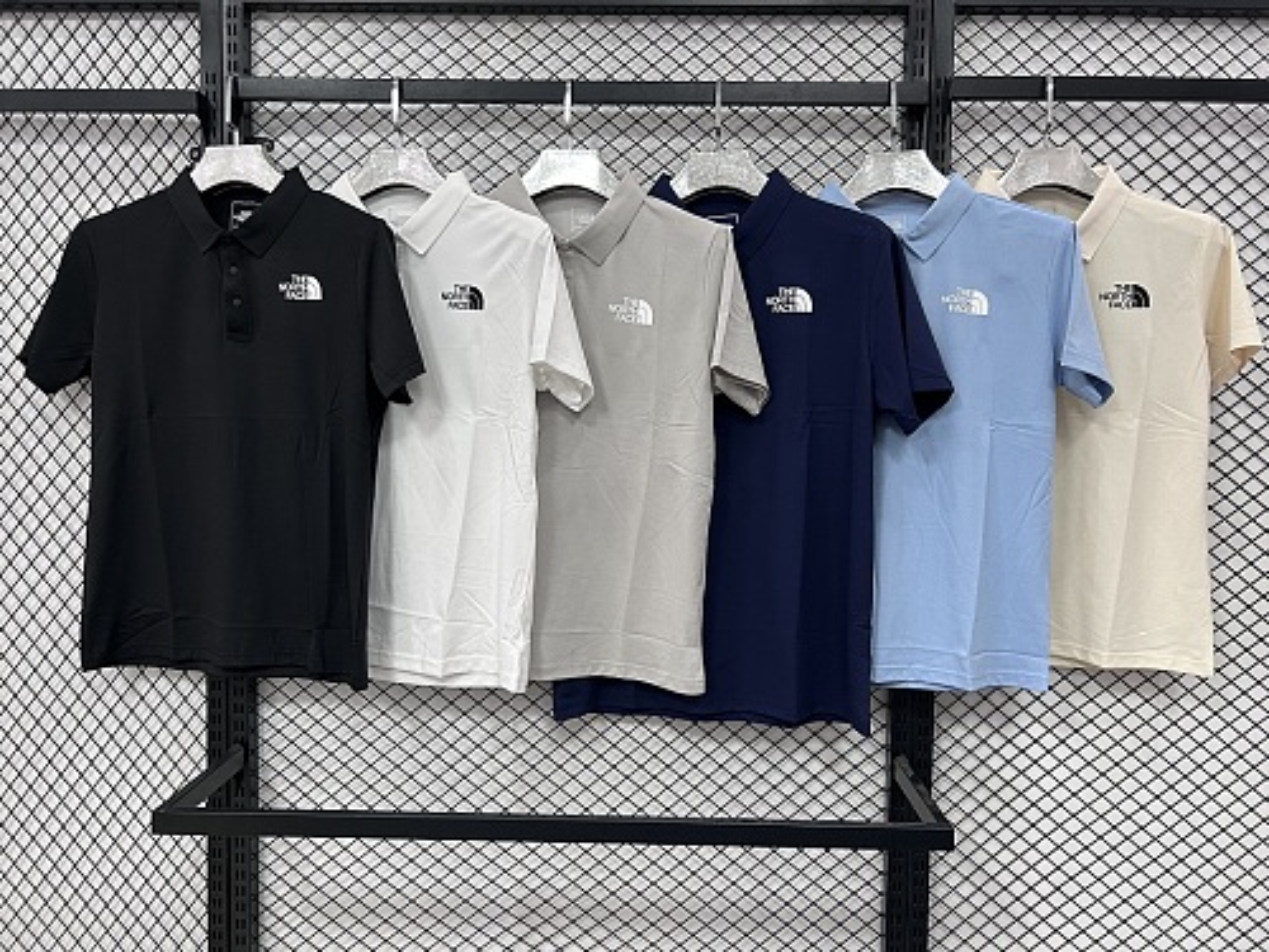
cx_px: 634
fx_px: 953
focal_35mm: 26
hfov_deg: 67.3
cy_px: 476
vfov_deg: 53.1
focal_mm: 5.7
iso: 125
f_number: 1.5
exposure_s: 1/82
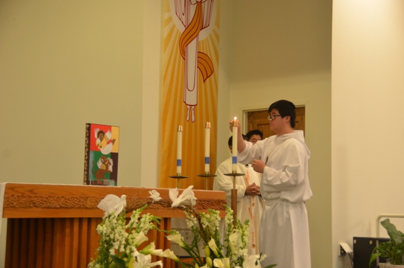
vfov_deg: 17.4
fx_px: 874
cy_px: 134
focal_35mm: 78
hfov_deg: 26.0
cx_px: 202
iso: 800
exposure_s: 1/10
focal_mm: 52
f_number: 5.6
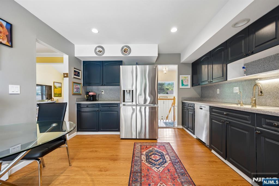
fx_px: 101
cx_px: 140
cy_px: 93
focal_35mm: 13
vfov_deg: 85.4
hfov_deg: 108.3
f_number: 4
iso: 200
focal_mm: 8.9
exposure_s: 1/15
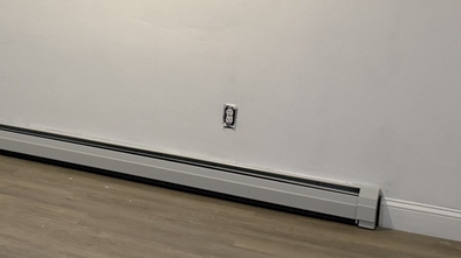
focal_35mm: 68
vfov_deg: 17.5
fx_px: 831
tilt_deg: -9.3
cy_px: 51
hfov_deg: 29.0
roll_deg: -1.1
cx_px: 0
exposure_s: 1/60
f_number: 1.78
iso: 160
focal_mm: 6.76
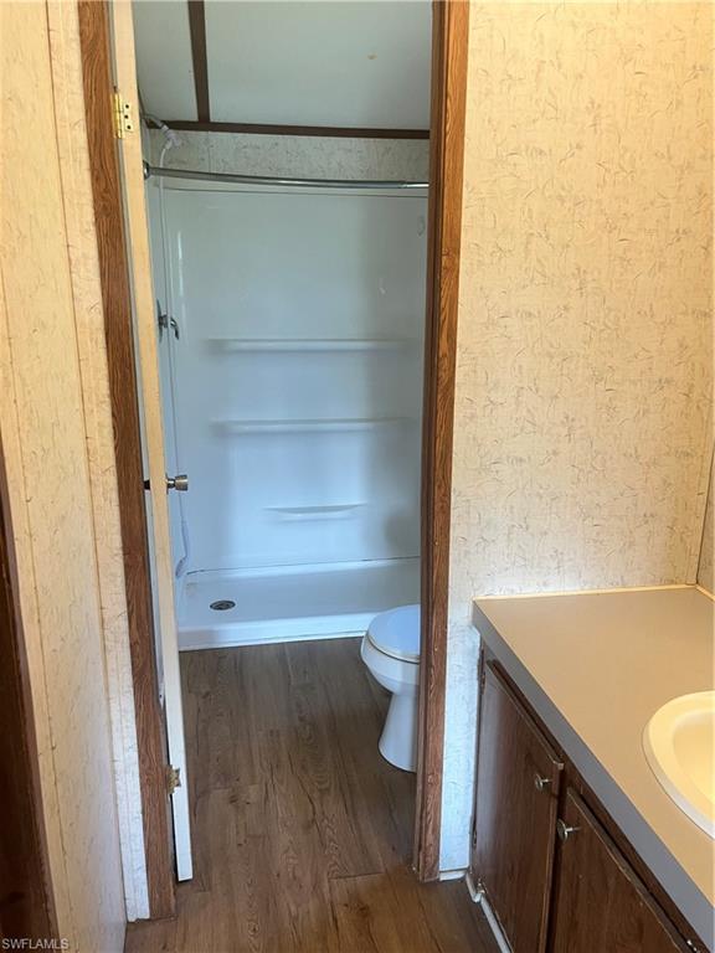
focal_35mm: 26
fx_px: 716
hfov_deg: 53.1
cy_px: 476
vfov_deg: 67.3
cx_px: 358
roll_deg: +2.3
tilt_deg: -14.4
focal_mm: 5.1
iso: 160
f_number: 1.6
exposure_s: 1/60
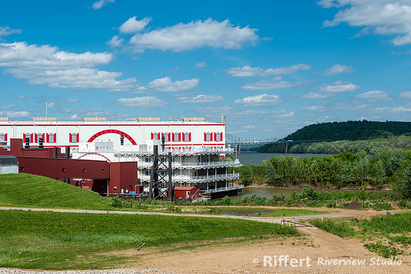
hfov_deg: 39.3
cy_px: 137
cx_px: 206
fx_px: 575
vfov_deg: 26.8
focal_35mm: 50
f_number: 9
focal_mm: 50
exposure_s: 1/400
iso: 100
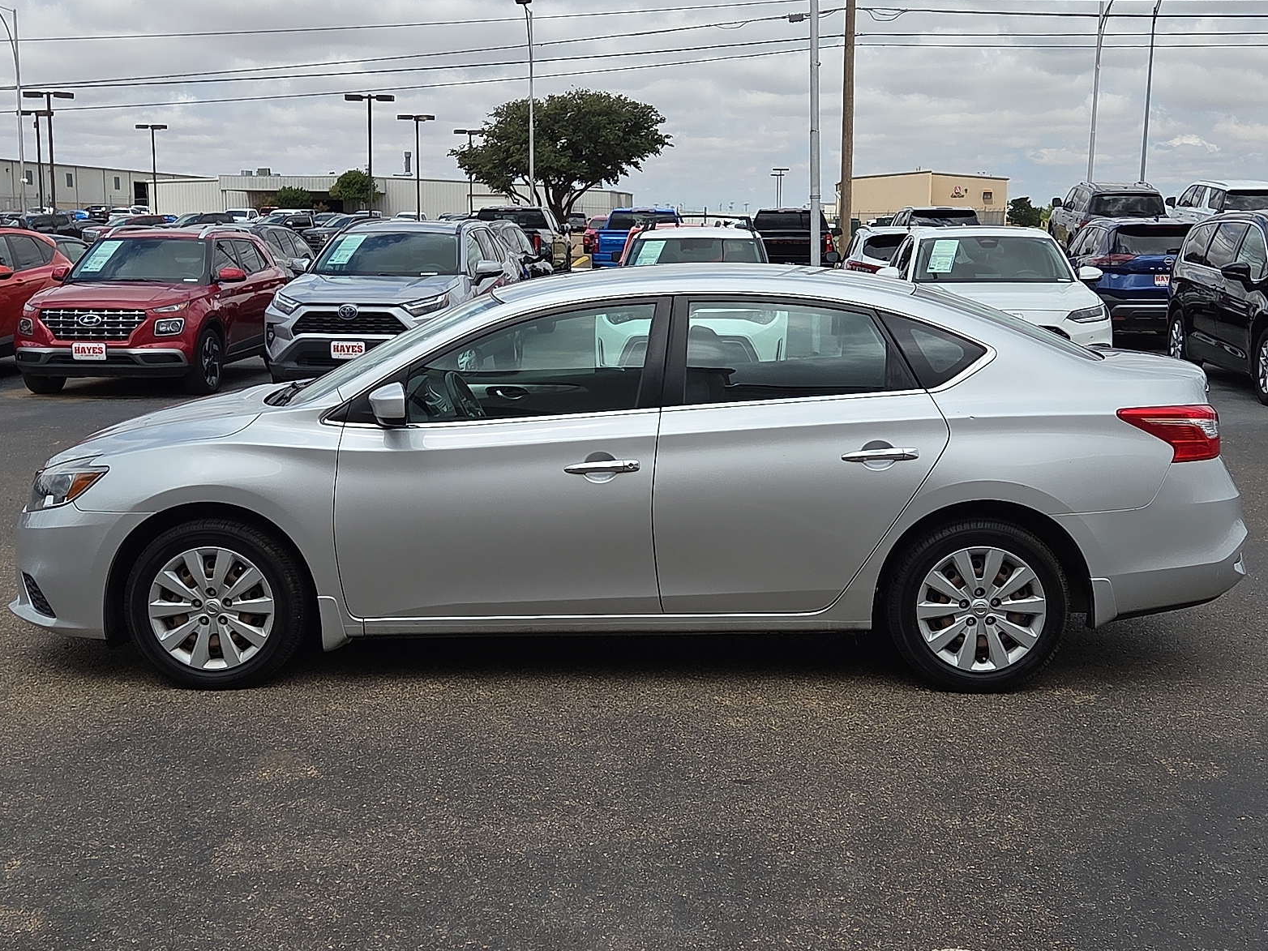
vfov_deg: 32.2
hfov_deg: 42.1
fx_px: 1648
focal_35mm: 45
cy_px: 478
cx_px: 634
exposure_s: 1/10000
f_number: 1.8
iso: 78
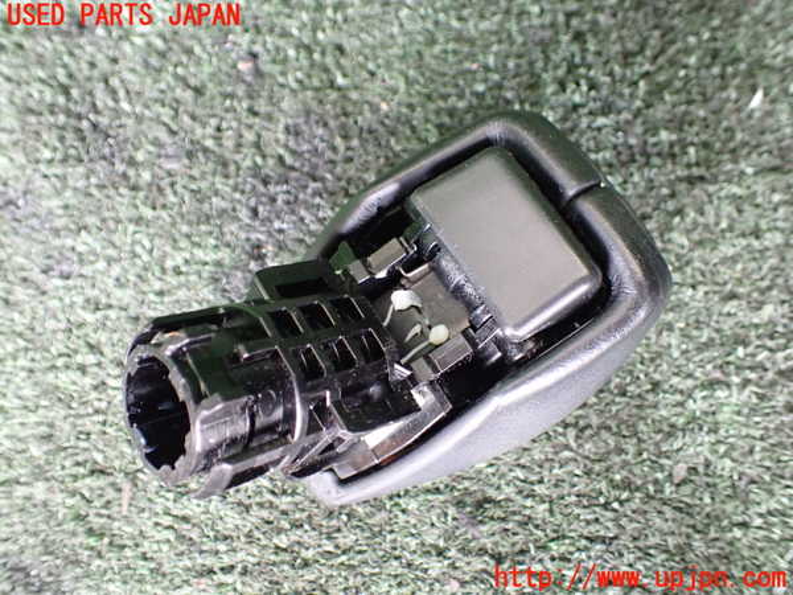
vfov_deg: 46.8
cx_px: 396
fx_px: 687
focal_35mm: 30
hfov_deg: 60.0
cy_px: 298
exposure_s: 1/60
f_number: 2.3
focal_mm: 5.4
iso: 800
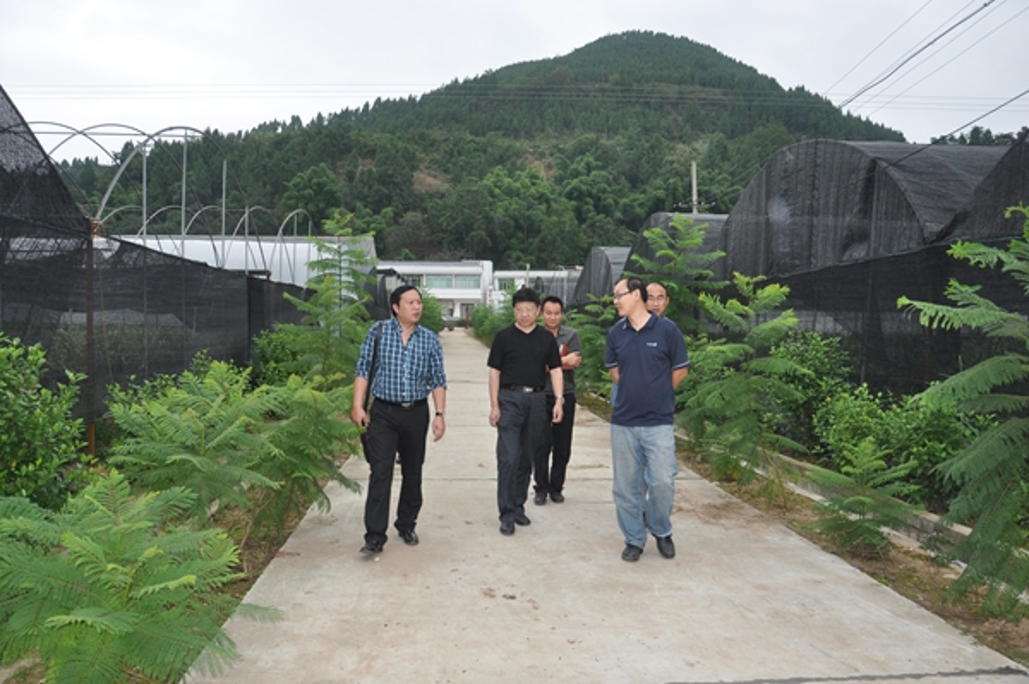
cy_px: 342
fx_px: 771
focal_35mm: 27
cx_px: 514
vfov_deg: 47.9
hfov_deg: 67.4
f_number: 6.3
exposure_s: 1/200
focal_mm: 18
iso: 250
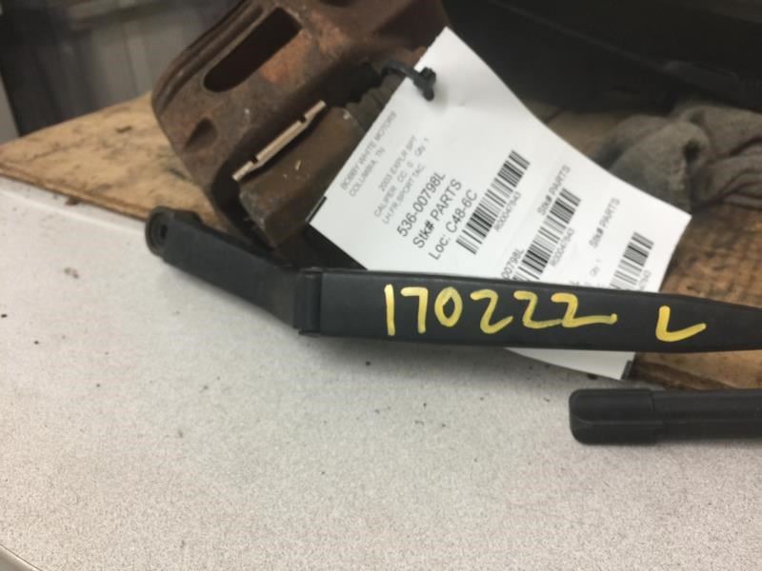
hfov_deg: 61.7
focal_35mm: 29
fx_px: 638
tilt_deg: -31.1
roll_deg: +2.5
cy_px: 286
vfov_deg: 48.2
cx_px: 381
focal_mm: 4.15
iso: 40
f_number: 2.2
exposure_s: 1/15
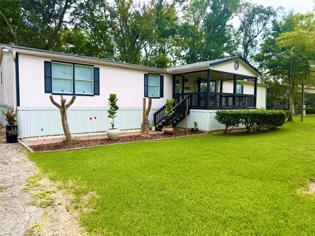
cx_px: 158
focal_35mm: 24
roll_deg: -0.3
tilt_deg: -4.3
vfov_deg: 56.8
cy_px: 118
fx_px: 218
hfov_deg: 71.6
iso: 80
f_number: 1.78
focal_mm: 6.76
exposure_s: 1/1812
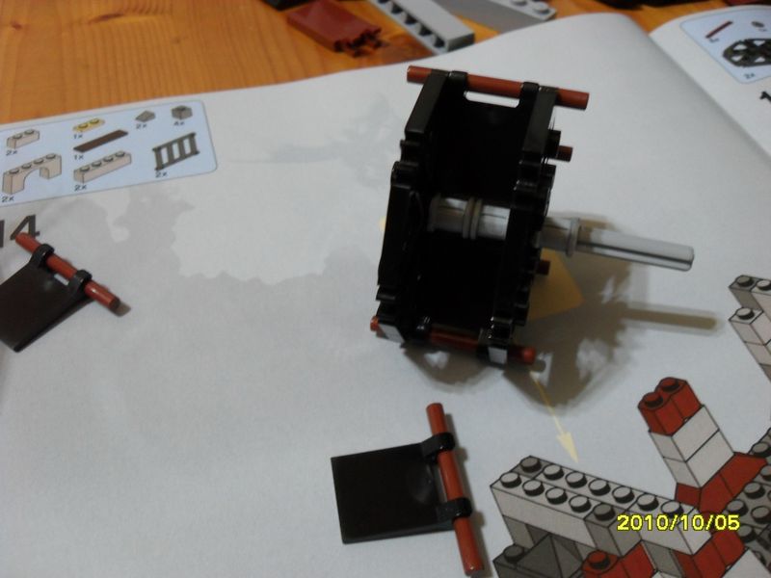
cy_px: 289
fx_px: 780
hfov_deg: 52.6
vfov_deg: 40.7
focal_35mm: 35
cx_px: 386
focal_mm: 6.2
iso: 200
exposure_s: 1/15
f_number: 2.8
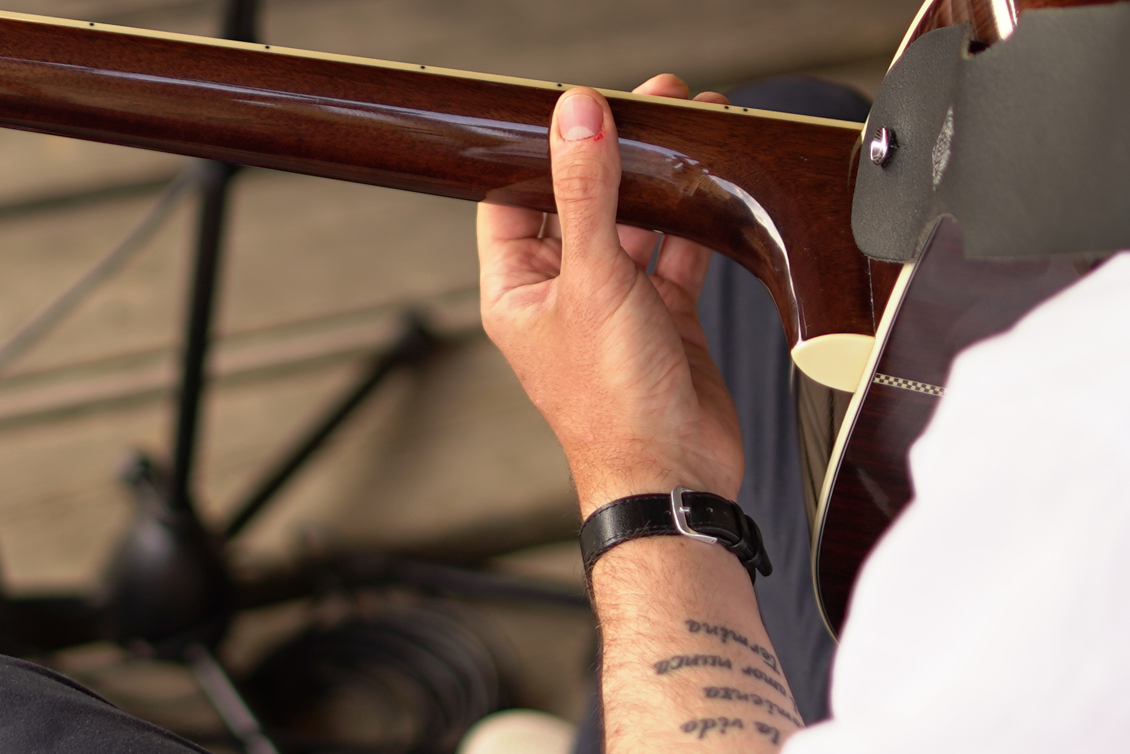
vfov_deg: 11.8
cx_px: 285
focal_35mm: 116
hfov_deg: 17.5
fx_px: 3641
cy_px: 353
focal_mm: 35
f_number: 1.4
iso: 100
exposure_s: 1/400
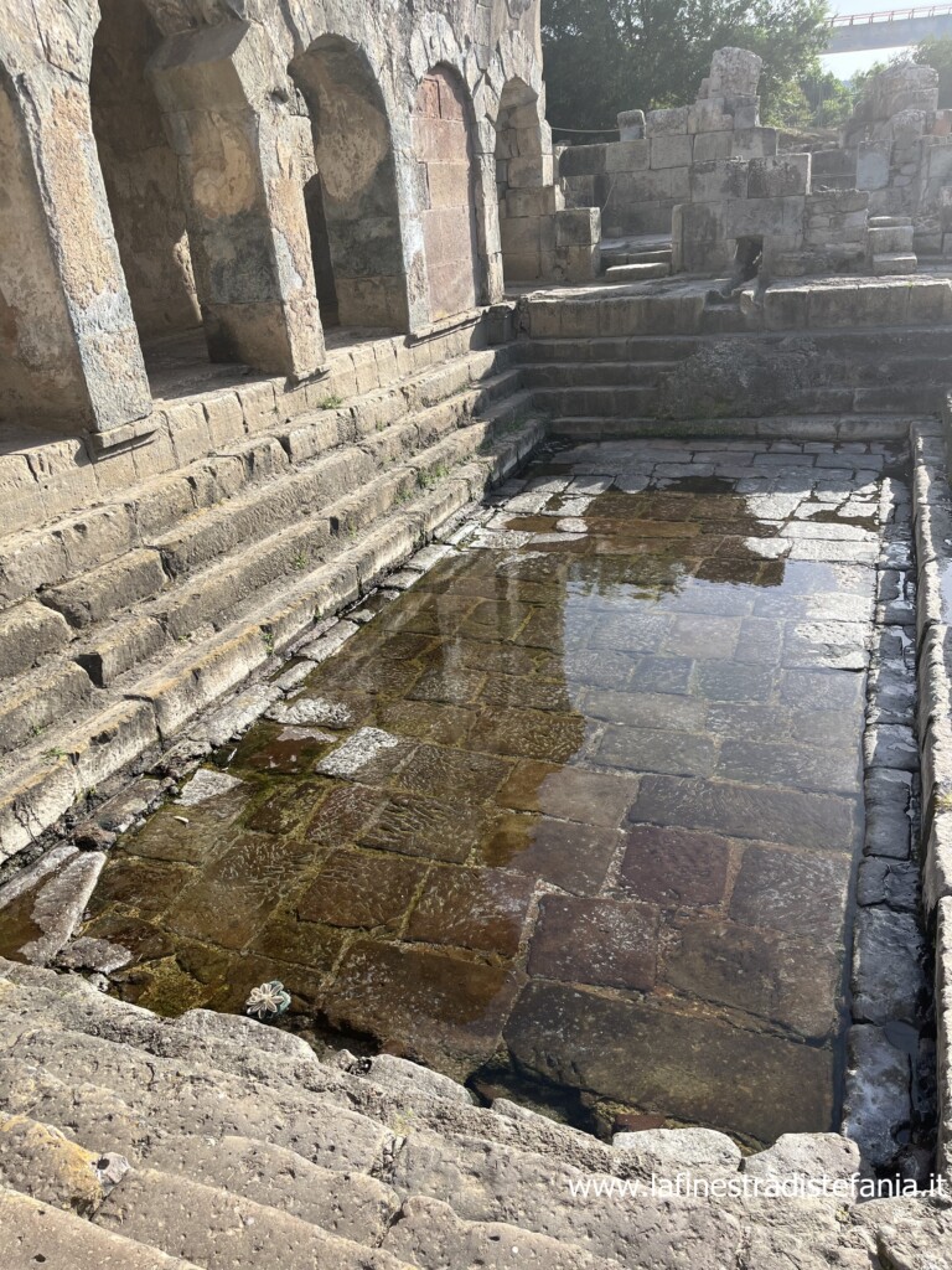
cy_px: 635
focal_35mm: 26
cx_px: 476
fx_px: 953
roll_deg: +6.3
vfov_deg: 67.3
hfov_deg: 53.1
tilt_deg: -23.6
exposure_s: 1/1536
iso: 50
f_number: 1.6
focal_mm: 5.1
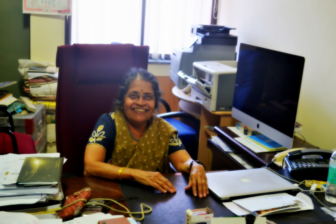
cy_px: 112
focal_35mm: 48
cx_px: 168
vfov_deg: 28.1
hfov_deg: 41.1
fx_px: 448
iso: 400
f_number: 4.8
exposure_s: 1/25
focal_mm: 32
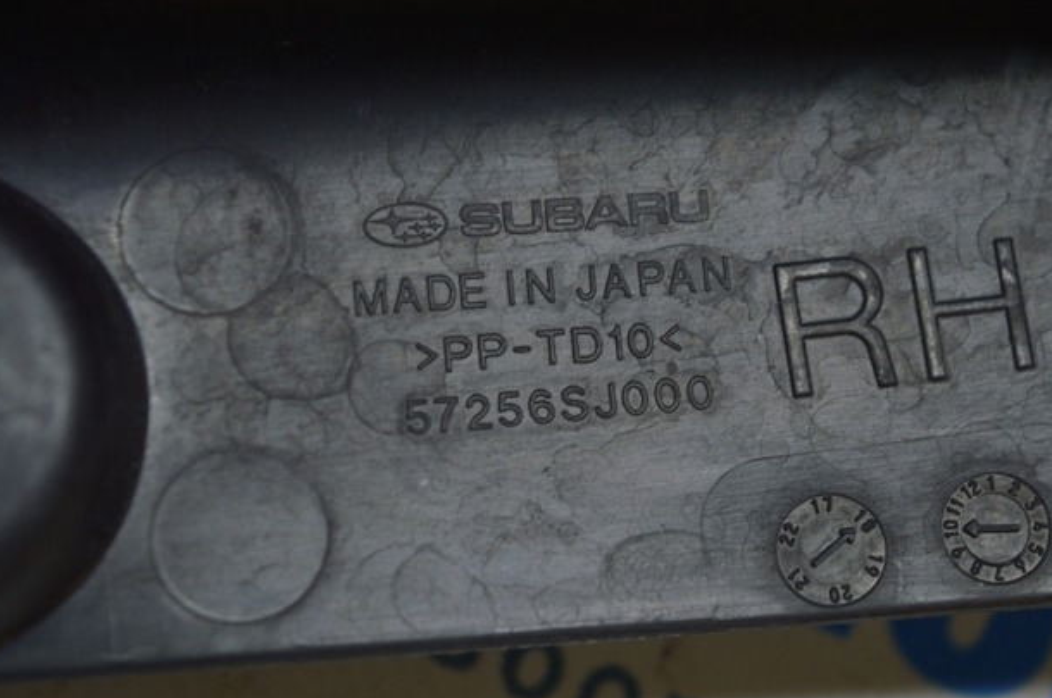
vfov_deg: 15.7
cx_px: 542
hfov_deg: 23.5
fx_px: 2525
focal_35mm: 87
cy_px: 352
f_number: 5.6
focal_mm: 55
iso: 400
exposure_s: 1/40
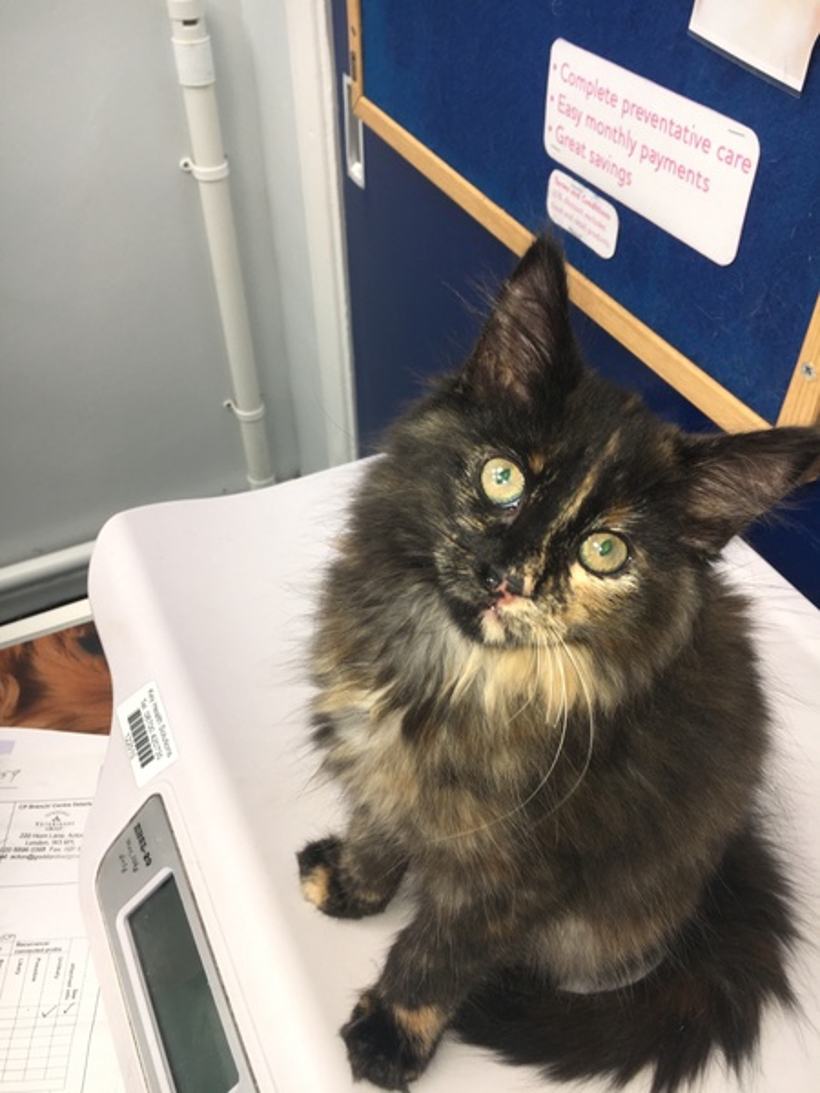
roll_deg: +0.9
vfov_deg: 61.7
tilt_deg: -42.9
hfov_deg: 48.2
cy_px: 546
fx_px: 916
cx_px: 410
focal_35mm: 29
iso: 25
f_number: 2.2
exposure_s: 1/83
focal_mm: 4.15
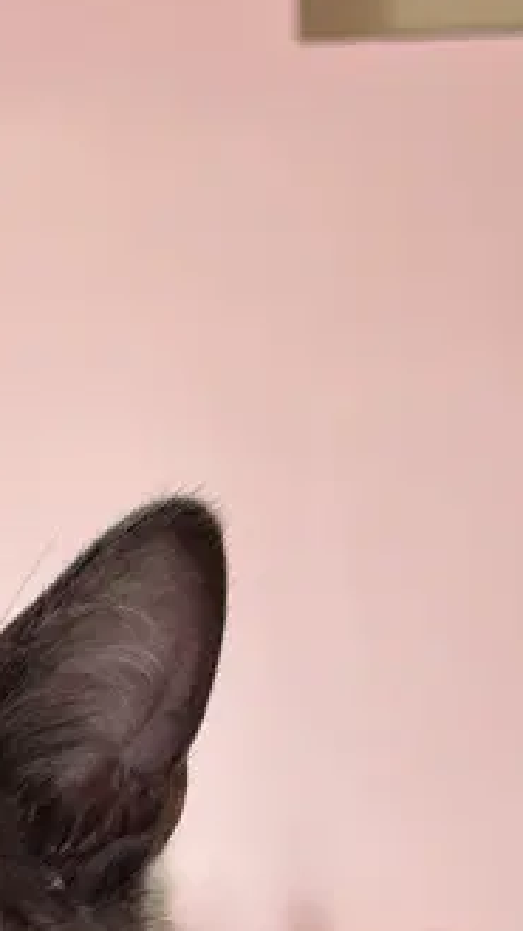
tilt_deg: -1.3
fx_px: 2121
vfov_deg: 21.7
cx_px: -393
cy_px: 1285
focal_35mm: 86
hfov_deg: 12.9
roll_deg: +0.8
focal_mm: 5.96
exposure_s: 1/65
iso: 125
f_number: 1.6
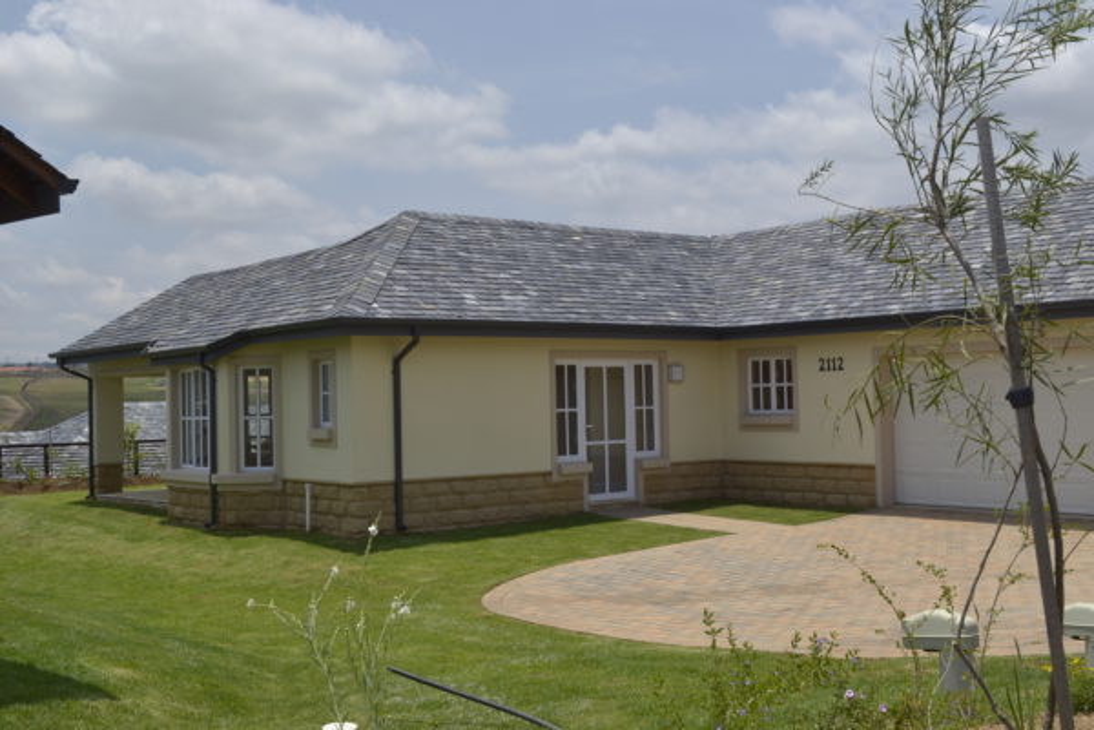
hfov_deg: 46.4
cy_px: 365
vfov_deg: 31.9
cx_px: 547
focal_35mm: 42
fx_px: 1276
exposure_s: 1/200
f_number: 11
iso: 100
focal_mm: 28
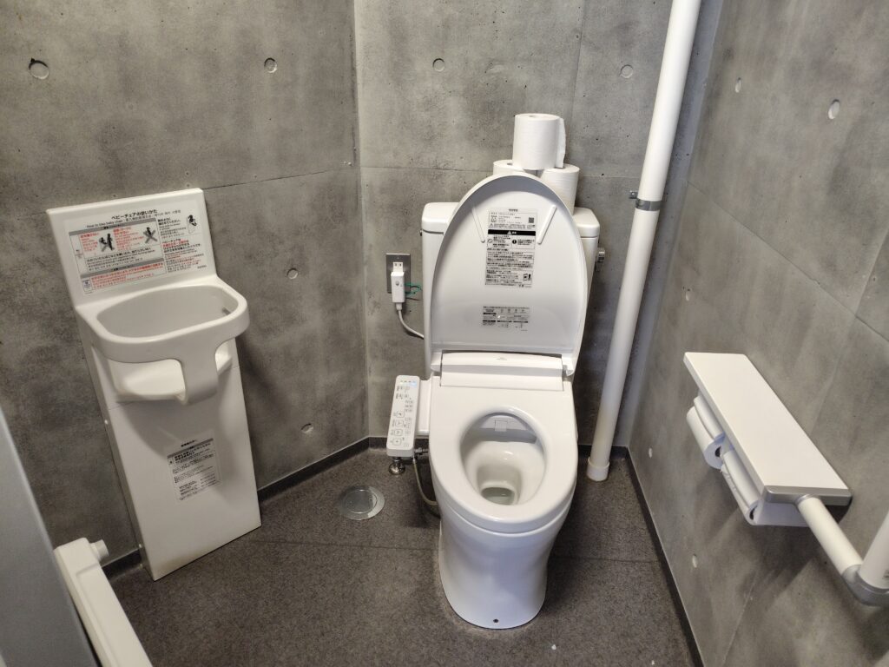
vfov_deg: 58.9
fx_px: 591
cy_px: 334
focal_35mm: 23
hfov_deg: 73.9
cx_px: 444
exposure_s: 1/50
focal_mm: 5.6
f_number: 1.9
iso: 534
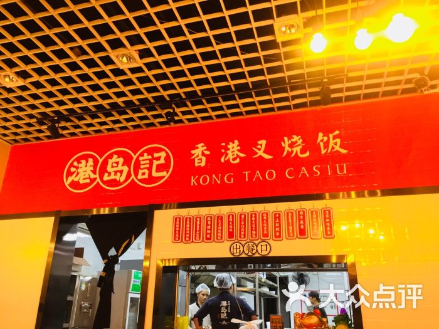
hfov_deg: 61.7
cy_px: 164
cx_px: 220
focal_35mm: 29
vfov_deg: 48.2
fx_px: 368
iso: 125
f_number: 2.2
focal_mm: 4.15
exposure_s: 1/17
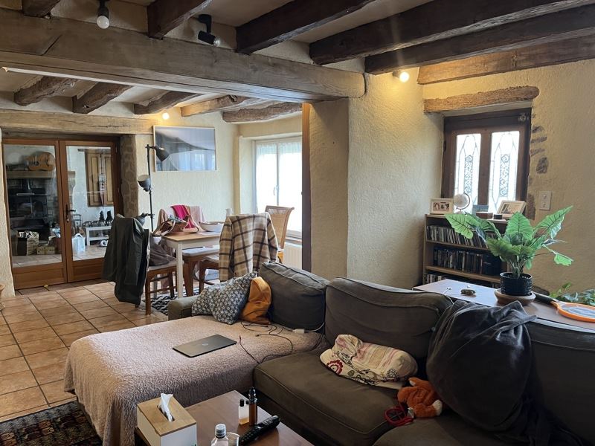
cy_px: 223
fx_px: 447
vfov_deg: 53.1
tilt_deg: -6.5
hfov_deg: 67.3
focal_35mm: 26
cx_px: 298
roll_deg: -0.3
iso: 80
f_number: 1.6
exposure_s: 1/50
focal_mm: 5.1
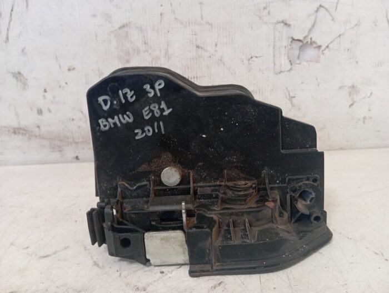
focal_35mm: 28
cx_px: 194
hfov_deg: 63.4
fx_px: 315
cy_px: 146
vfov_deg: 49.9
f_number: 1.8
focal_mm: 4.22
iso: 359
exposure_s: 1/33.3
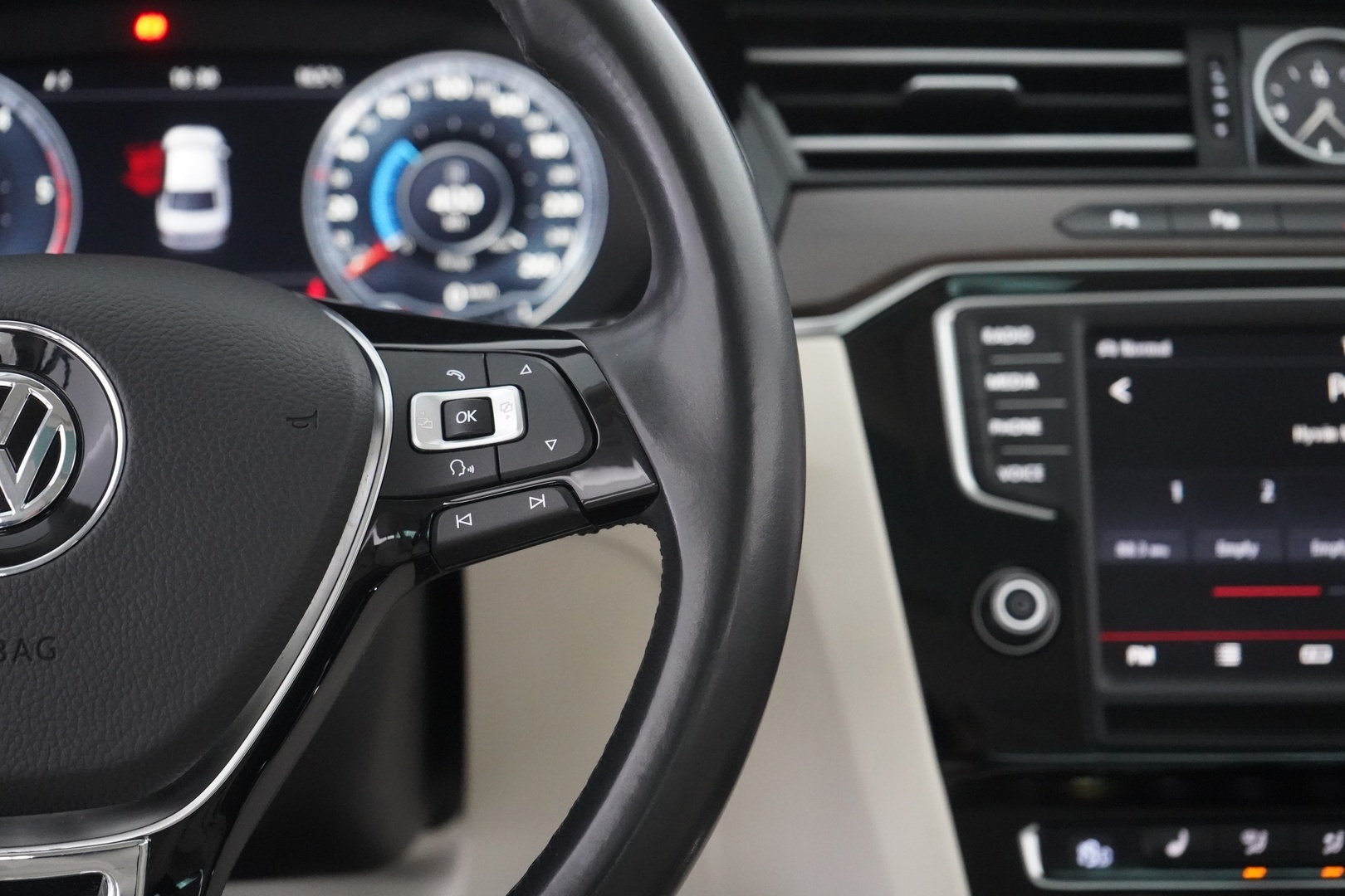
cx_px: 672
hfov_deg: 35.1
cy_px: 448
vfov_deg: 23.8
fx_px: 2129
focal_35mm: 57
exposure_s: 1/60
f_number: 5
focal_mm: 57
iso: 12800
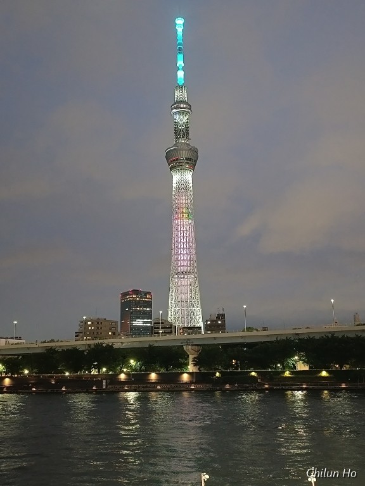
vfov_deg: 71.6
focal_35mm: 24
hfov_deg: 56.8
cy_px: 243
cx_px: 182
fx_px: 337
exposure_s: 1/20
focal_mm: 6.14
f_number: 1.65
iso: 8100
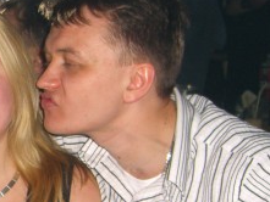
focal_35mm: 103
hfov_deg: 18.4
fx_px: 804
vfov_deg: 14.3
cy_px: 142
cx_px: -23
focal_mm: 7.9
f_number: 2.8
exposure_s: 1/60
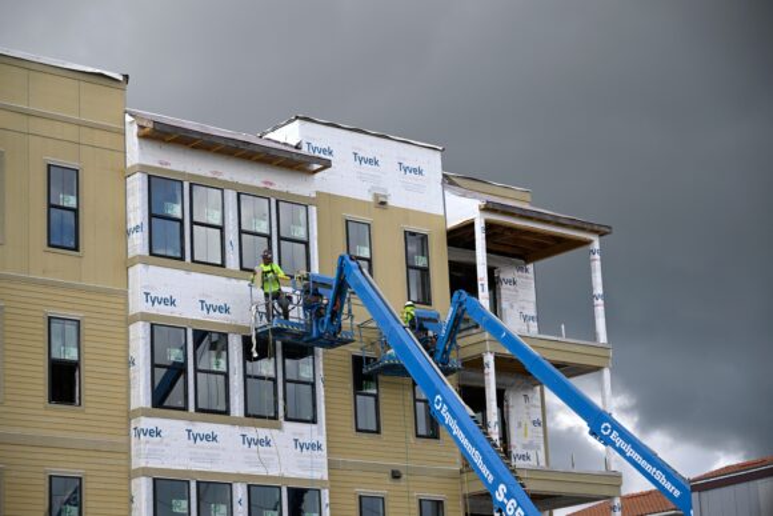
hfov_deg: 26.0
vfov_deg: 17.5
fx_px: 1675
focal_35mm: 78
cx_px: 386
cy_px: 258
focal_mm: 78
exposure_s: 1/1000
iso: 250
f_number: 5
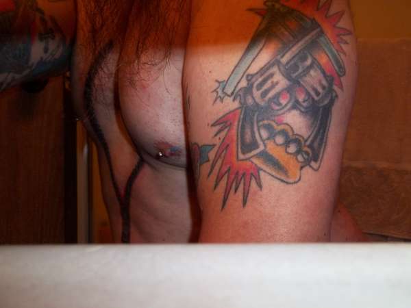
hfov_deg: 63.4
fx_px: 332
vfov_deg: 49.7
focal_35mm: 28
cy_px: 154
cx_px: 206
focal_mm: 5.05
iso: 160
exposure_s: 1/30
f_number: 3.5
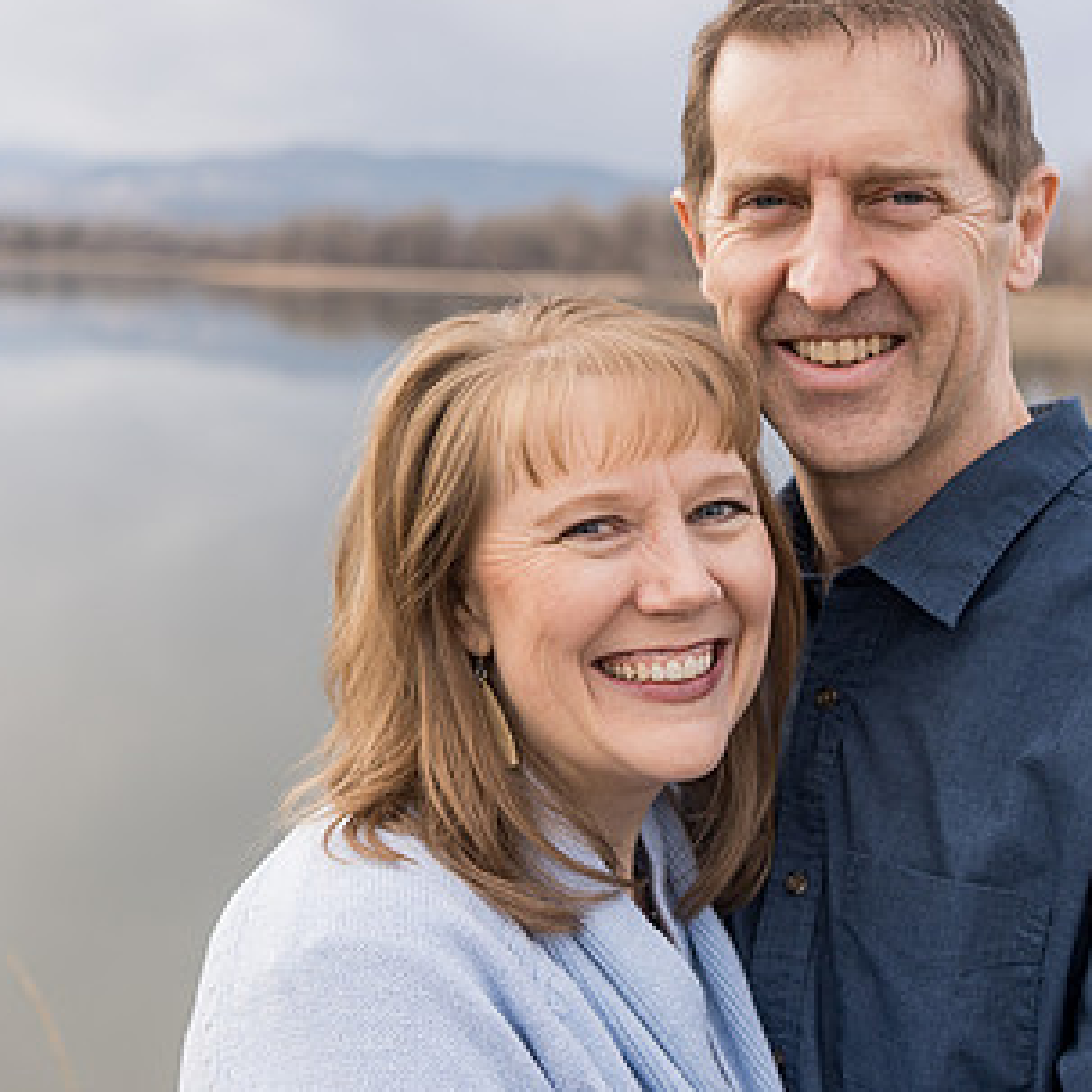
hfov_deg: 29.9
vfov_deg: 30.0
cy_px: 441
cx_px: 418
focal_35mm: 57
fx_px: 2034
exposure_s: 1/320
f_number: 2.8
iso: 200
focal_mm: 35
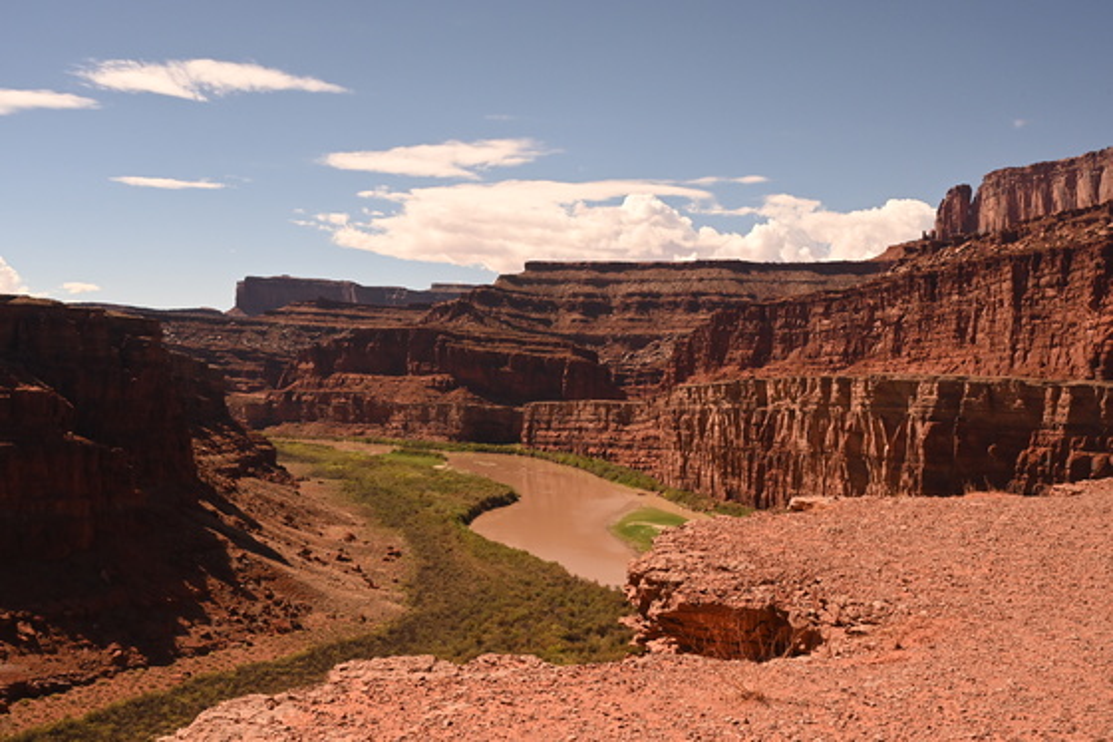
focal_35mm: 34
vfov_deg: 38.9
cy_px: 371
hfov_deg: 55.8
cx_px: 556
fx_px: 1051
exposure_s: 1/800
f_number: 16
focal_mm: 34
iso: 1000
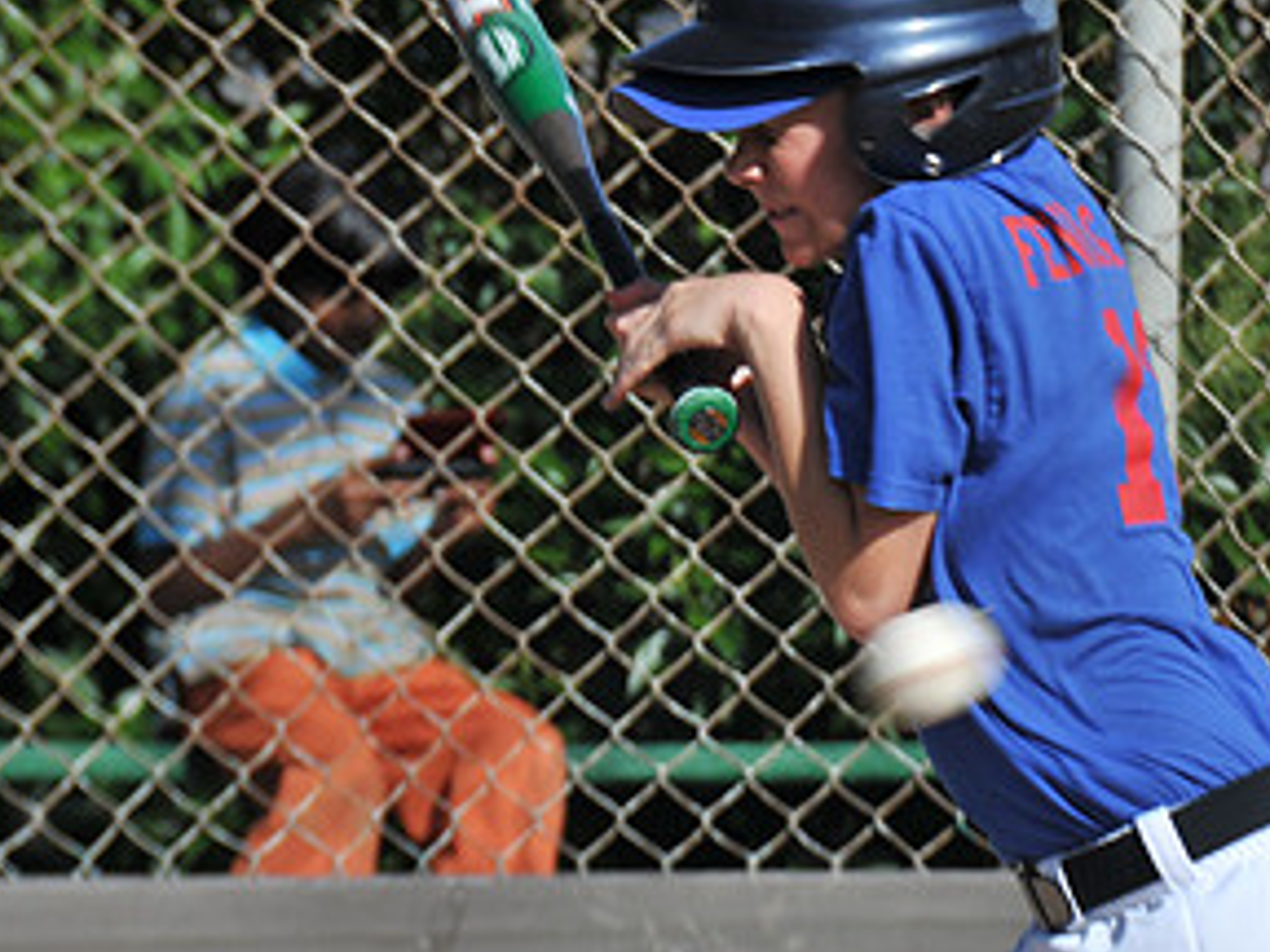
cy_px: 826
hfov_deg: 3.4
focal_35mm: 581
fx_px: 21316
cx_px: 975
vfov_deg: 2.6
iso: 200
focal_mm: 200
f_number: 8
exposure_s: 1/250
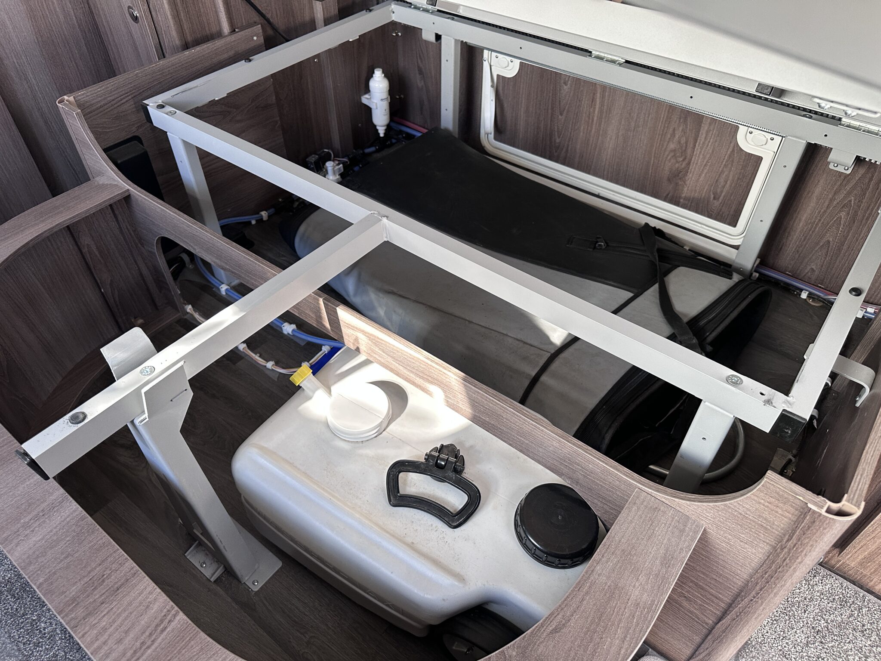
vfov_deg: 56.8
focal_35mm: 24
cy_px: 330
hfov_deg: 71.6
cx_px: 440
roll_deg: +1.4
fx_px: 611
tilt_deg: -44.8
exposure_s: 1/121
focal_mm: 6.86
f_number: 1.78
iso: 200
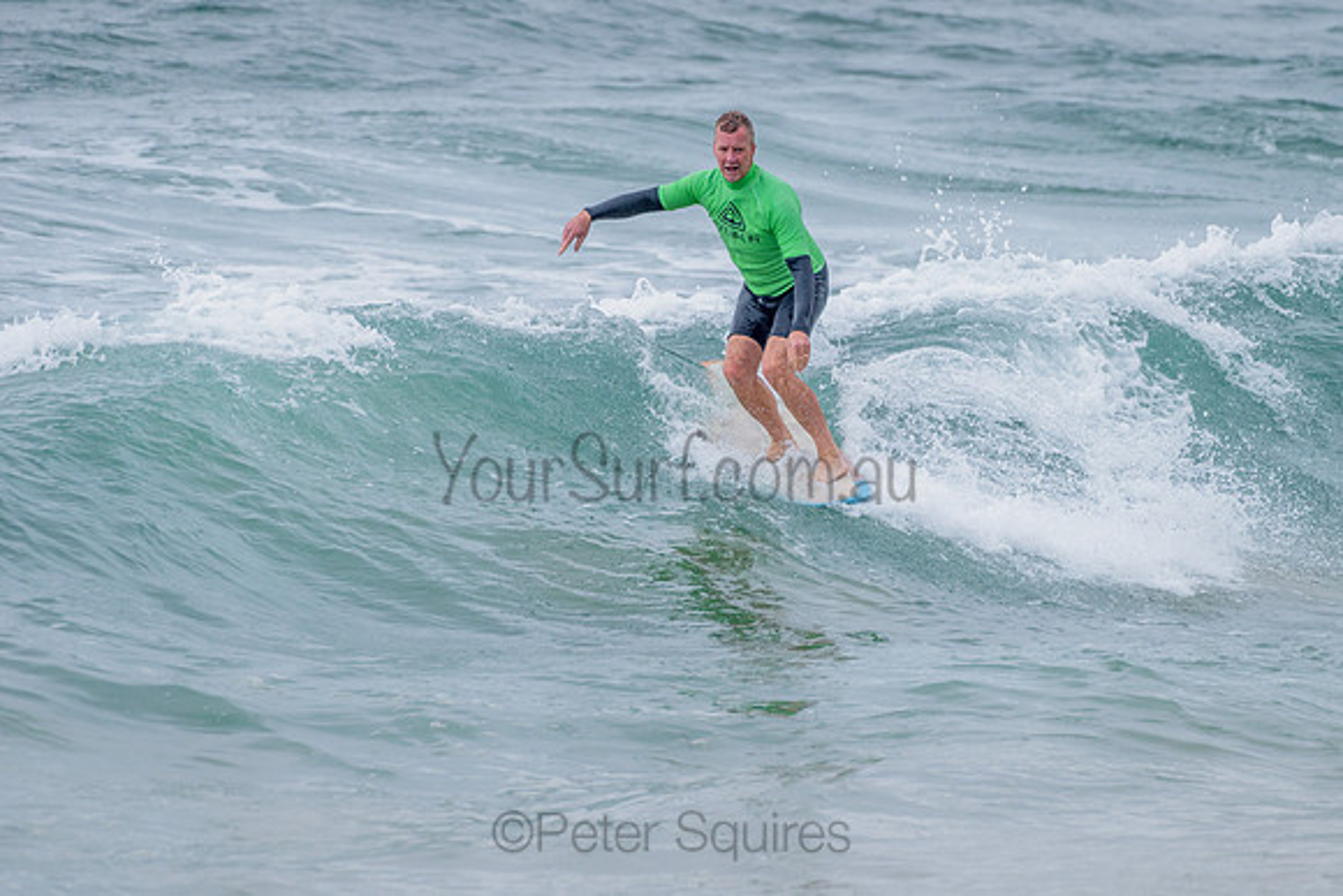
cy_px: 409
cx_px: 823
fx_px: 22874
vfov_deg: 2.2
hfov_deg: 3.4
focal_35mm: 613
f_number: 5.6
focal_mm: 500
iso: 720
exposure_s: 1/2000
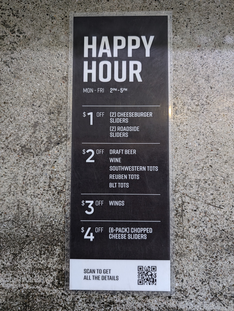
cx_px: 117
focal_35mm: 24
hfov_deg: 56.9
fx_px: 216
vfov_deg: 71.5
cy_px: 156
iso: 759
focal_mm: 6.9
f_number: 1.68
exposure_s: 1/120
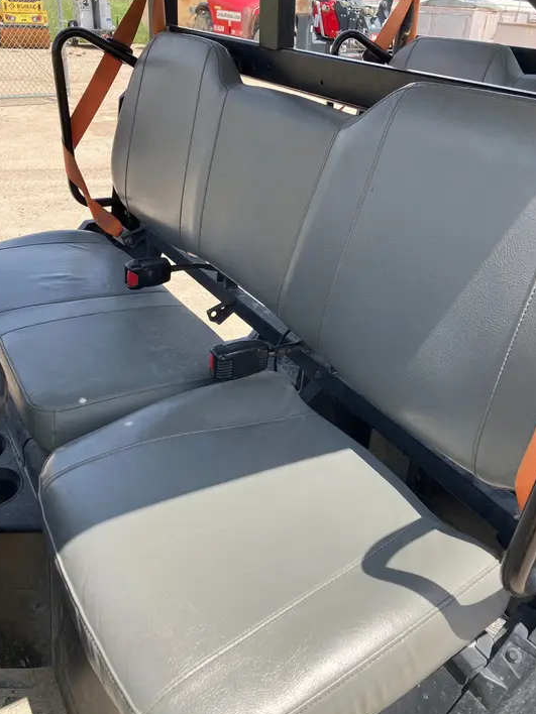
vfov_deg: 61.7
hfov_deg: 48.2
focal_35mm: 29
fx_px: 599
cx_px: 262
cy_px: 364
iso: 32
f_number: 1.8
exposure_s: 1/1185
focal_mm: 3.99
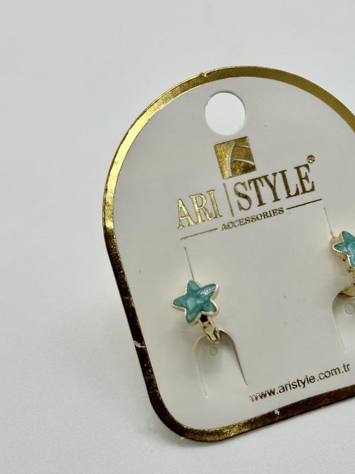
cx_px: 264
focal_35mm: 72
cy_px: 243
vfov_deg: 27.0
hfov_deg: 20.3
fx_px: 985
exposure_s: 1/253
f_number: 1.78
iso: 64
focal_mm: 6.86
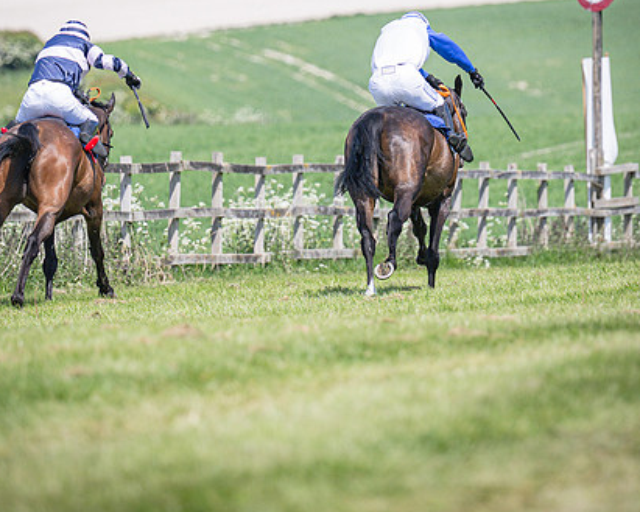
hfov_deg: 4.3
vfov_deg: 3.4
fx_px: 8545
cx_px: 346
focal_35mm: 451
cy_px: 146
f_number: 2.8
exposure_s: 1/3200
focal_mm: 170
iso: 200
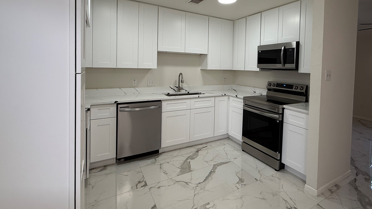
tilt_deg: -0.7
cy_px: 73
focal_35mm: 19
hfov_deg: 88.8
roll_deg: -2.7
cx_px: 217
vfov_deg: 57.3
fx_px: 187
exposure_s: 1/120
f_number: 2.2
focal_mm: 2.22
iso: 100
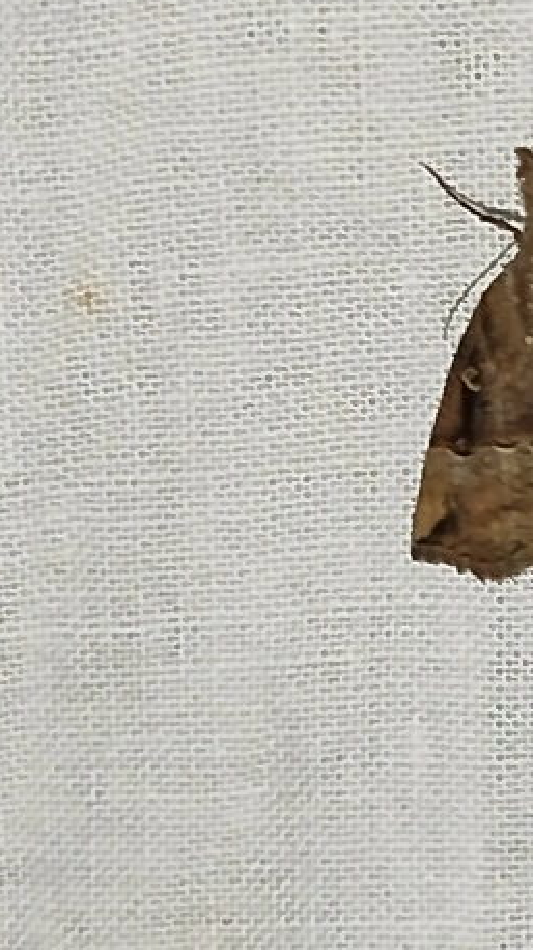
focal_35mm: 160
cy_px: 485
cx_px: 492
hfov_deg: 7.5
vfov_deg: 13.5
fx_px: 4027
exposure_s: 1/50
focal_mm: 5.31
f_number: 1.7
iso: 125
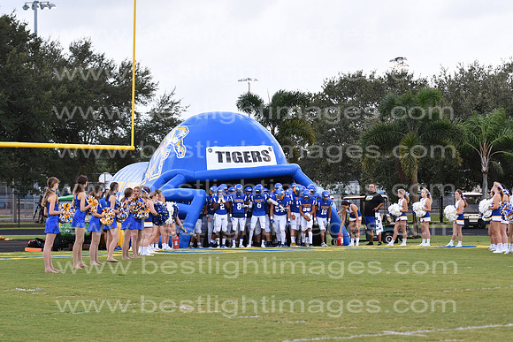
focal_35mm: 112
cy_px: 171
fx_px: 1603
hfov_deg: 18.2
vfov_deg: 12.2
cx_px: 256
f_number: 3.2
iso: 400
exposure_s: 1/500
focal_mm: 75
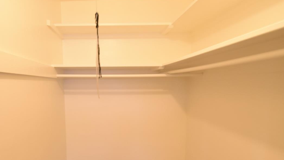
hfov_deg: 75.1
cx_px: 109
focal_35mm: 24
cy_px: 104
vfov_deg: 47.1
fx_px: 181
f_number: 3.5
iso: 1000
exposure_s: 1/60
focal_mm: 10
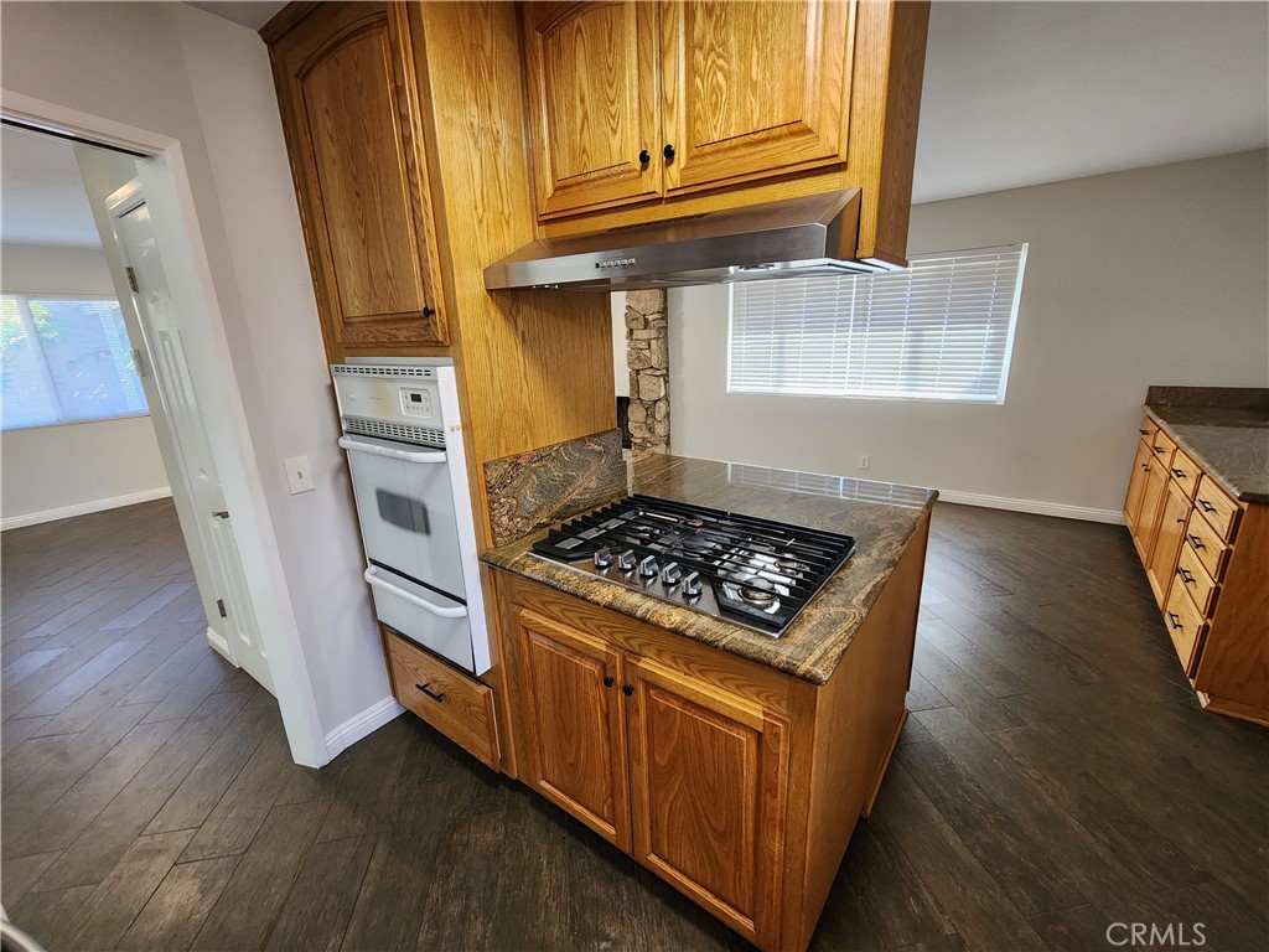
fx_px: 477
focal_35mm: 13
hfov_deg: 106.2
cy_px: 476
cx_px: 634
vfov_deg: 89.9
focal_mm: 2.2
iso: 250
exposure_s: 1/60
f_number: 2.2
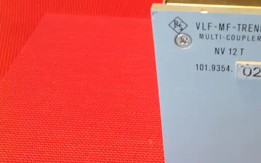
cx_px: 214
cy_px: 97
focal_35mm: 63
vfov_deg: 20.6
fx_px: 448
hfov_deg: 31.5
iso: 80
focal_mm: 4.28
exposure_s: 1/15
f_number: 2.4
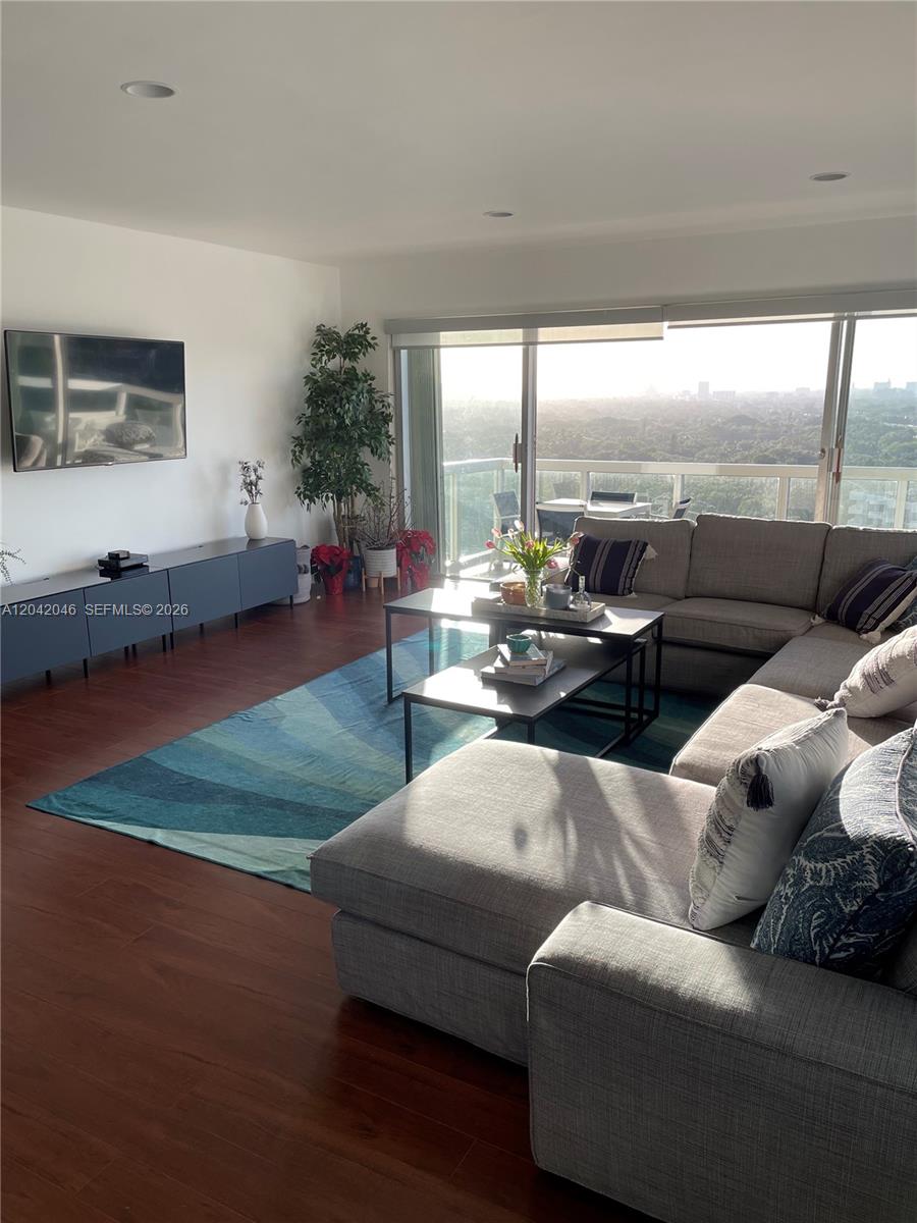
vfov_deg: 67.3
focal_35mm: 26
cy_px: 612
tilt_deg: -14.3
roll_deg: +0.9
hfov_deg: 53.1
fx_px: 918
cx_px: 458
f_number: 1.6
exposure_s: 1/487
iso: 32
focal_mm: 4.2
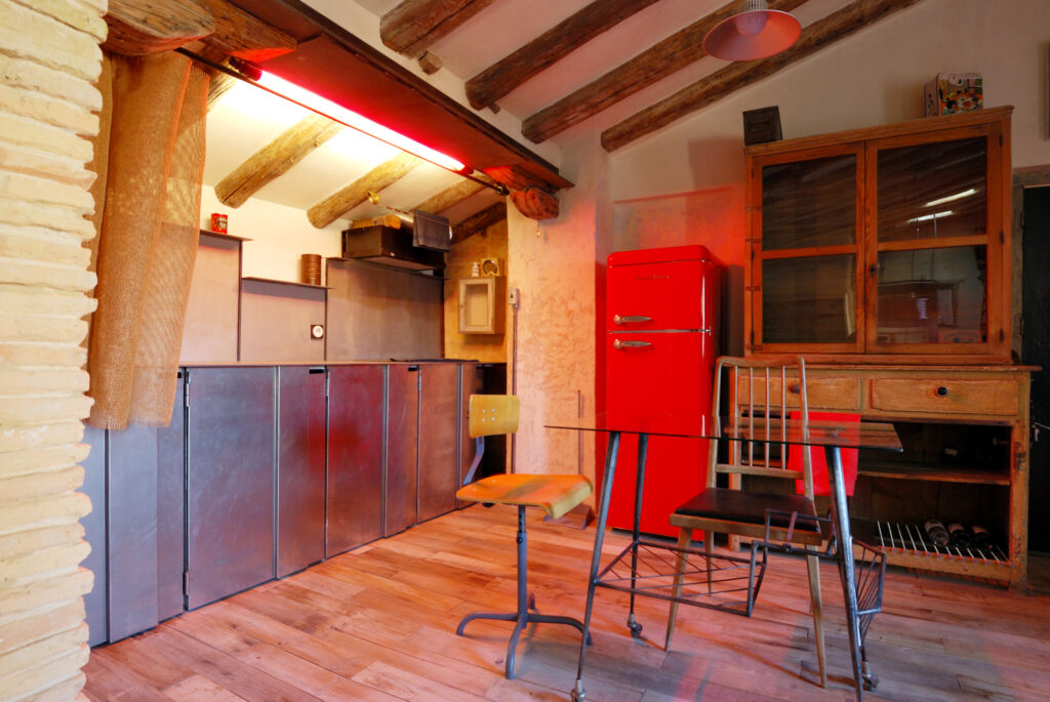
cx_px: 525
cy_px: 351
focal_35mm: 18
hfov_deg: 89.9
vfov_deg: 67.5
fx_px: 526
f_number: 8
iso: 100
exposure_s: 1/1.3
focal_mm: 12
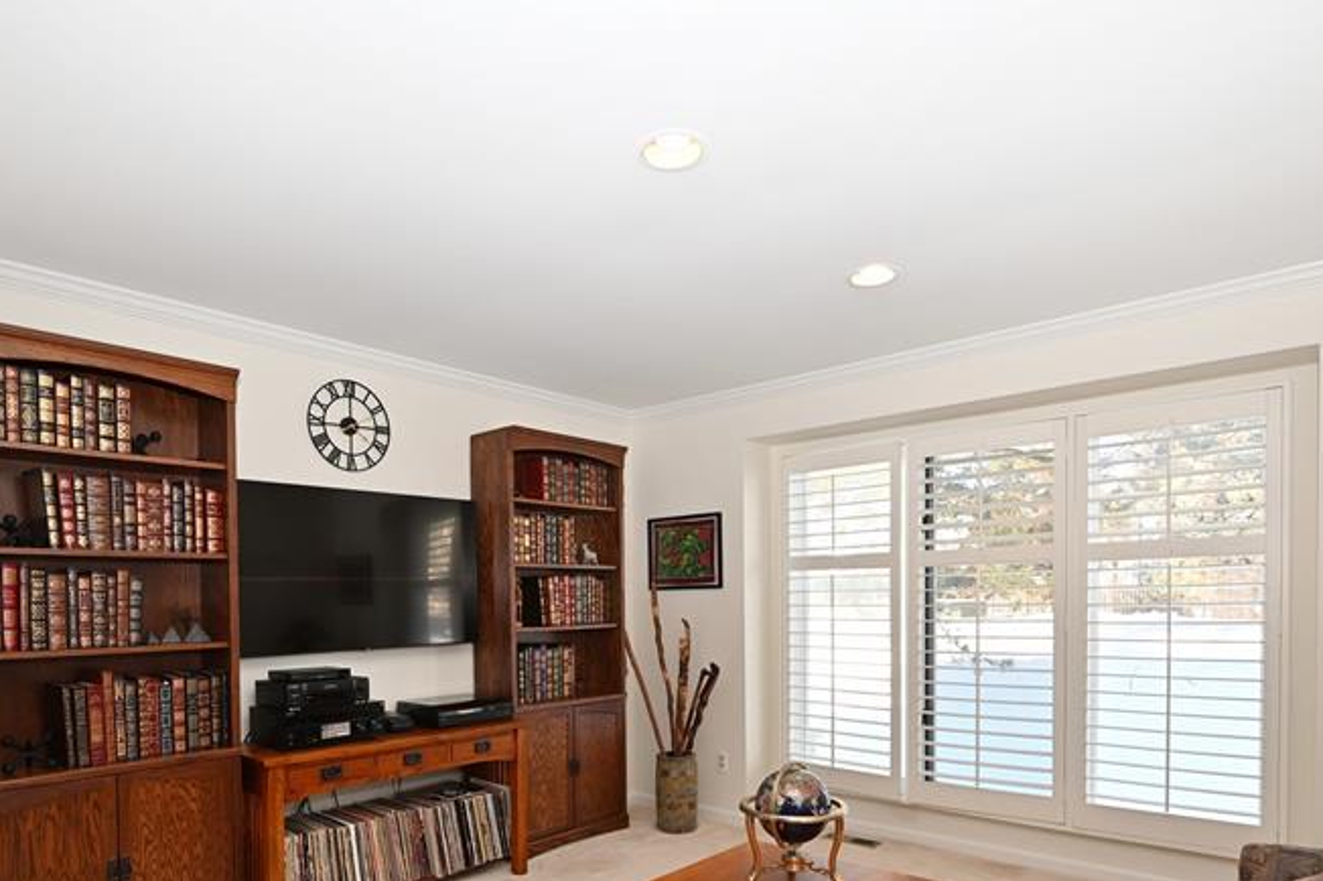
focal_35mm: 22
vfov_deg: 55.6
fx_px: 808
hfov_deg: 78.4
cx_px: 601
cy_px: 609
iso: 800
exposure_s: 1/60
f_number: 10
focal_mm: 14
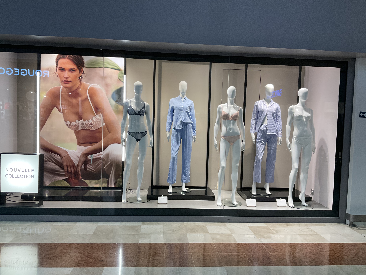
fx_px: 307
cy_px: 138
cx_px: 183
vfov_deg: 48.2
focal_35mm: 29
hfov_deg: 61.7
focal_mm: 3
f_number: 1.8
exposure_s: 1/100
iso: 50
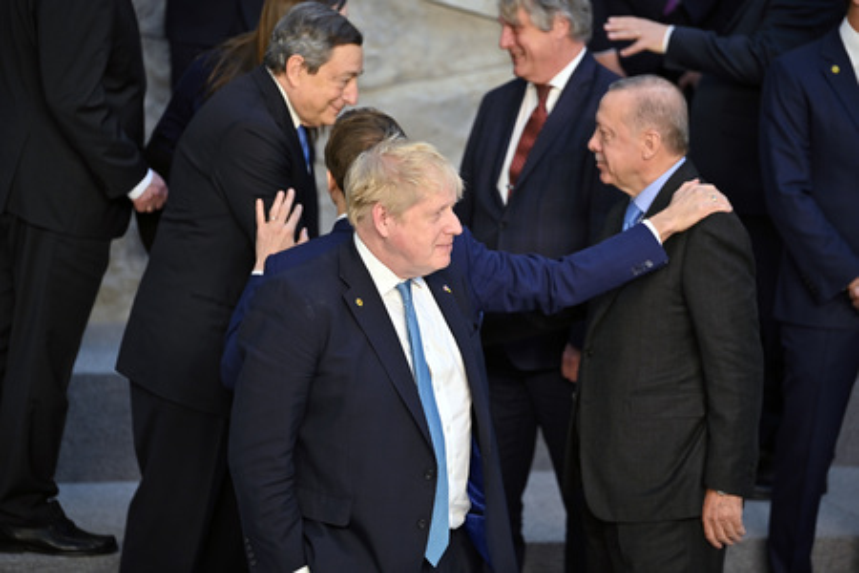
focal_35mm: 135
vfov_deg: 10.2
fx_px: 3221
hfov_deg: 15.2
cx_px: 430
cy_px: 286
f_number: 2.8
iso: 400
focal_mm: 135
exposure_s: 1/400
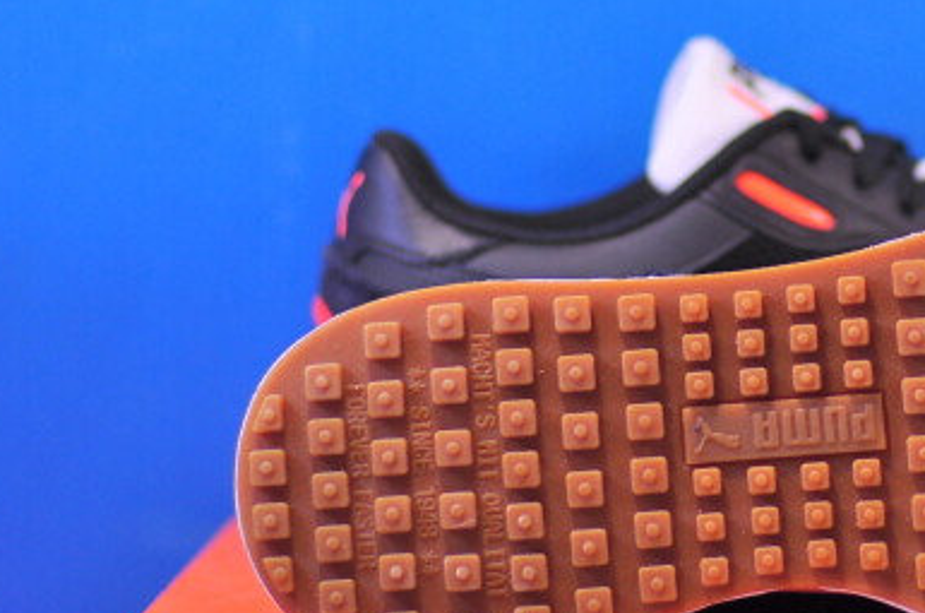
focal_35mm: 156
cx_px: 867
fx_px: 4000
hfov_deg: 13.1
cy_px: 172
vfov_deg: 8.7
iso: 250
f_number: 2
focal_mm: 50
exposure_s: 1/320
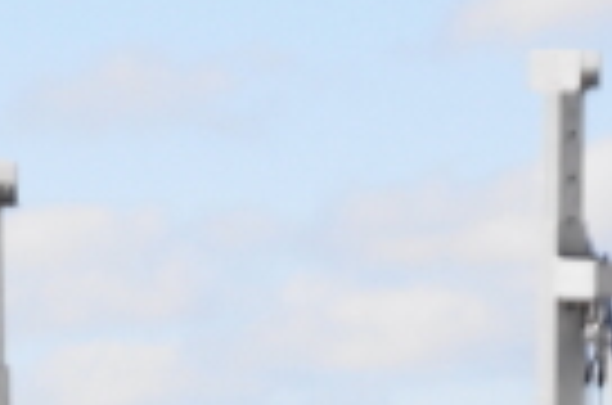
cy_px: 932
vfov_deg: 2.5
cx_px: -252
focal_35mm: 553
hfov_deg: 3.7
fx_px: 9379
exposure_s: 1/160
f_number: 6.3
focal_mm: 50
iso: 100
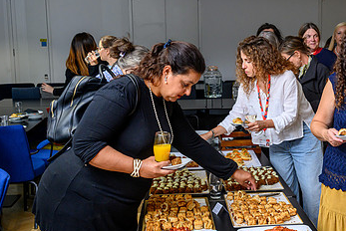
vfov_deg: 22.7
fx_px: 577
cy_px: 126
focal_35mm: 60
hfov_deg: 32.6
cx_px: 269
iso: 1000
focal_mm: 35
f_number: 5
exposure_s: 1/200
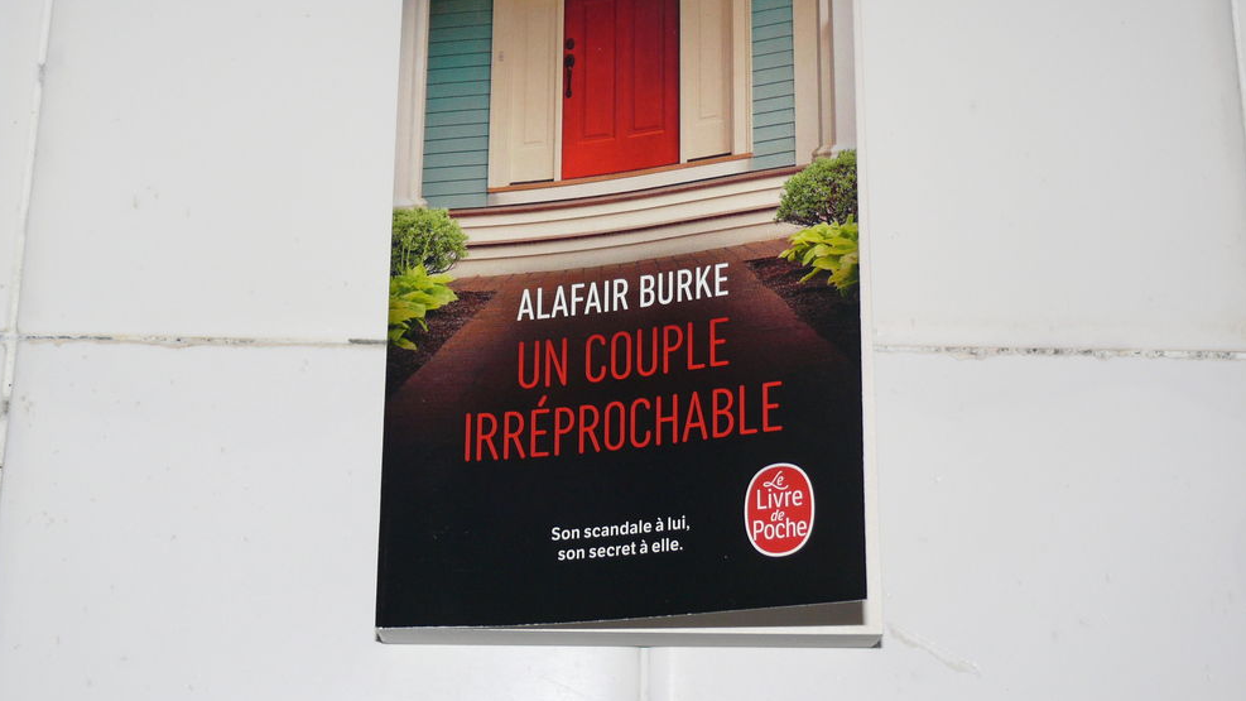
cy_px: 279
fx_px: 2114
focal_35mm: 64
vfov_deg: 18.8
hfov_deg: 32.8
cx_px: 620
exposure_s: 1/30
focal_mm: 10.5
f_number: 3.2
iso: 100
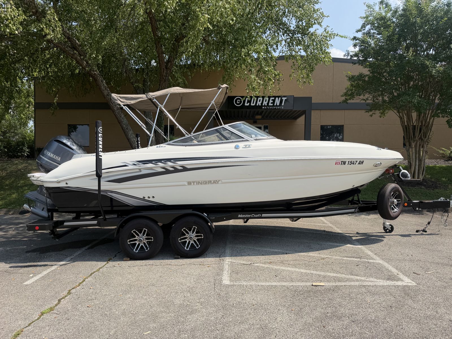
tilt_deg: -0.7
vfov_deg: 56.8
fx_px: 313
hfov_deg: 71.6
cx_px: 226
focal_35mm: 24
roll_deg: -0.4
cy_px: 170
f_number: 1.78
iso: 80
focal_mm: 6.76
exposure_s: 1/4167
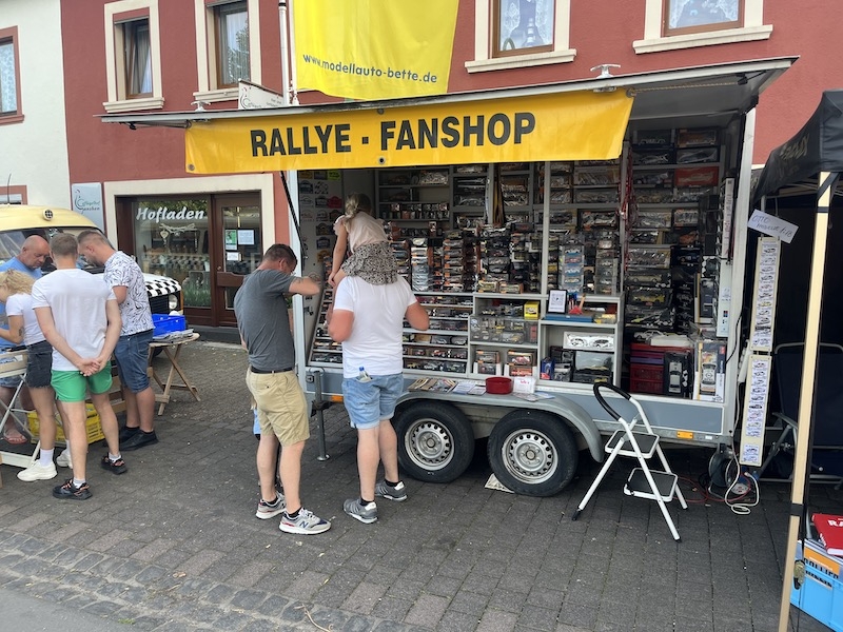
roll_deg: -0.8
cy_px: 316
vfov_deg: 53.1
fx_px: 633
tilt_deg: -7.7
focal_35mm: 26
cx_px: 422
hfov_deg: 67.3
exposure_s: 1/122
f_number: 1.6
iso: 32
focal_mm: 5.1
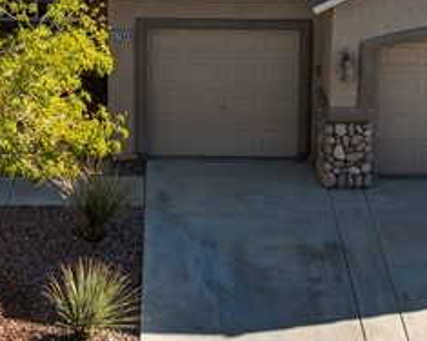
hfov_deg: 18.7
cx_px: 133
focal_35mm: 102
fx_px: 1289
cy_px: -154
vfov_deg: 14.2
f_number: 2.8
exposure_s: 1/200
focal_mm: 12.29
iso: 110
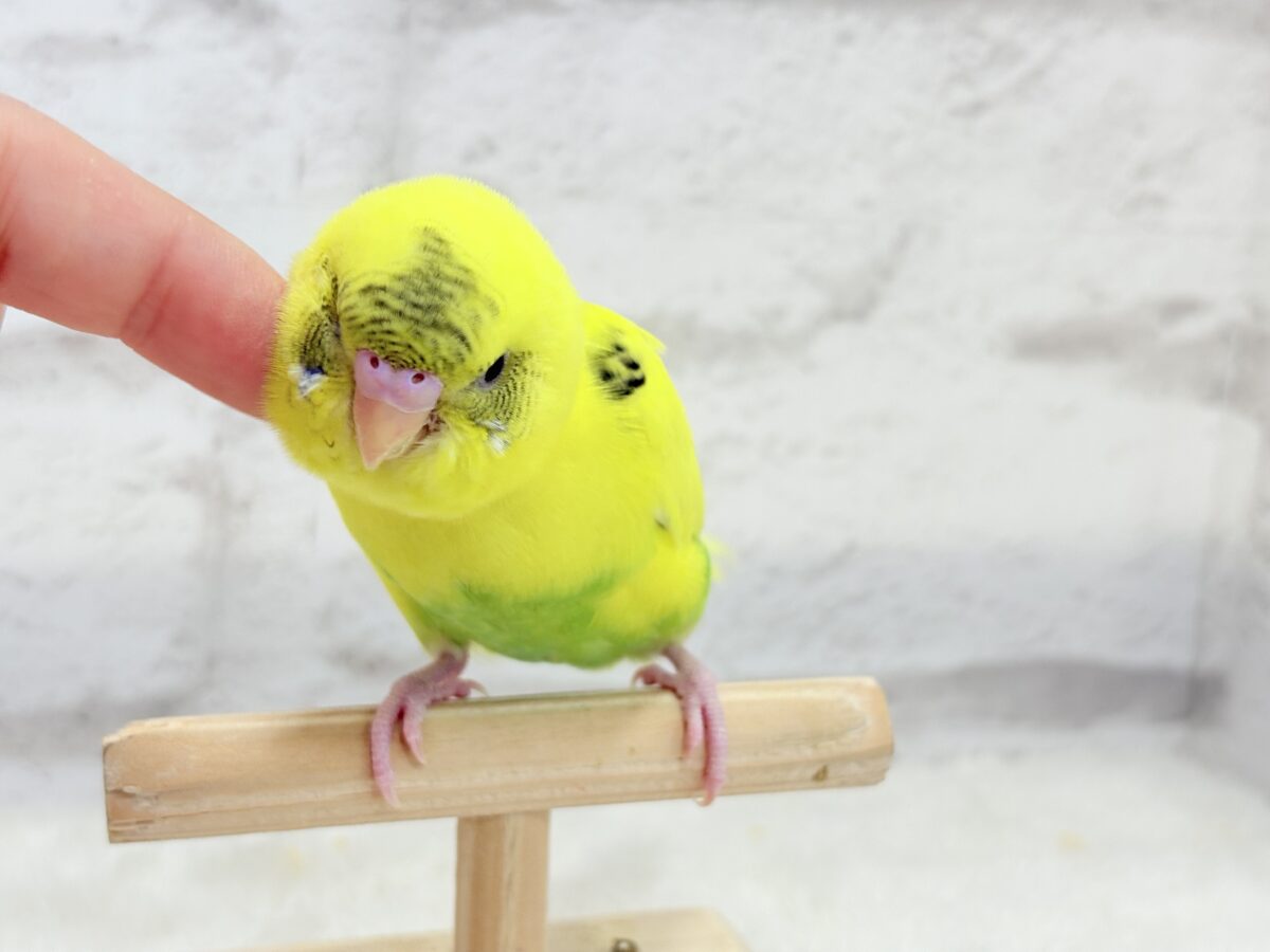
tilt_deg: -12.7
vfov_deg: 28.0
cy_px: 476
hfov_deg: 36.8
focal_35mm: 52
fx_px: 1908
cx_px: 635
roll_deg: -1.8
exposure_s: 1/50
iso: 32
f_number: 1.6
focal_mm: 5.96
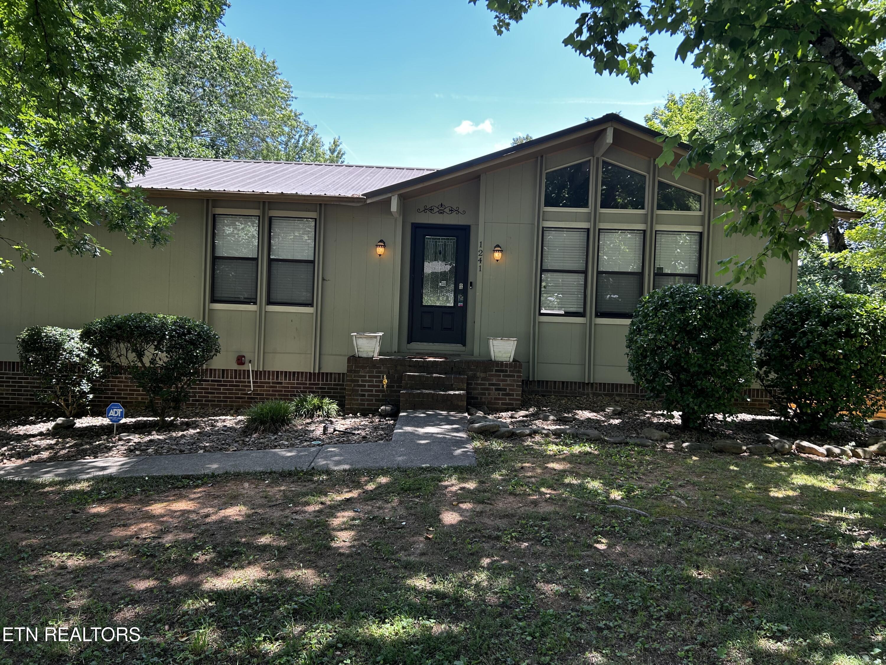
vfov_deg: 53.1
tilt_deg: -0.6
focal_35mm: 26
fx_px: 665
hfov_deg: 67.3
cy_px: 332
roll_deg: -2.1
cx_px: 443
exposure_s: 1/342
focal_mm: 5.7
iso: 50
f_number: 1.5
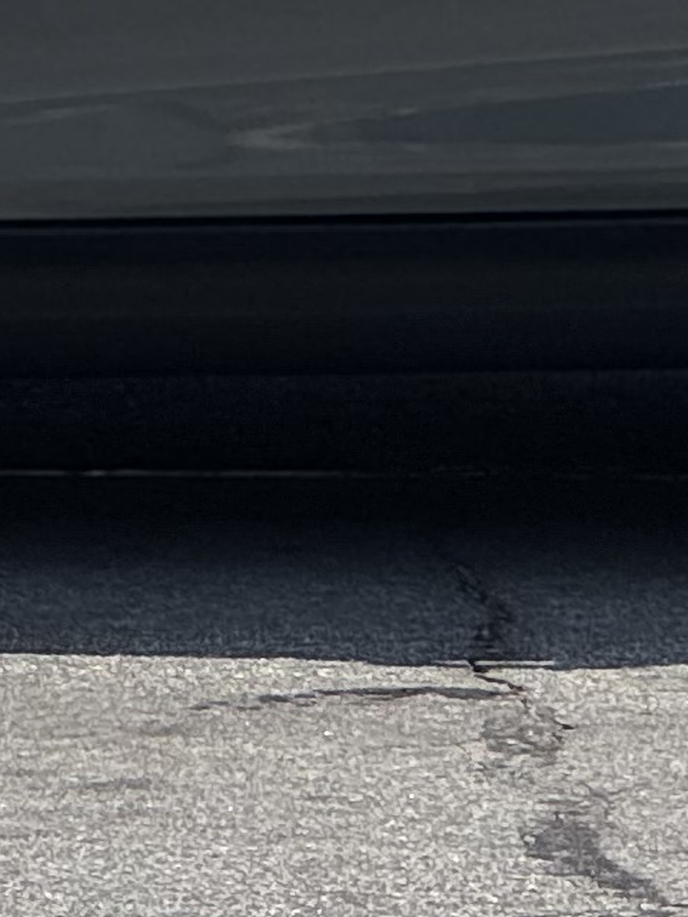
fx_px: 12822
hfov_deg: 3.1
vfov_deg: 4.1
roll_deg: -0.2
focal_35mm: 484
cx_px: 612
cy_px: -870
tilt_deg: -2.8
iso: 25
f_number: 2.8
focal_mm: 9
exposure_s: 1/1575
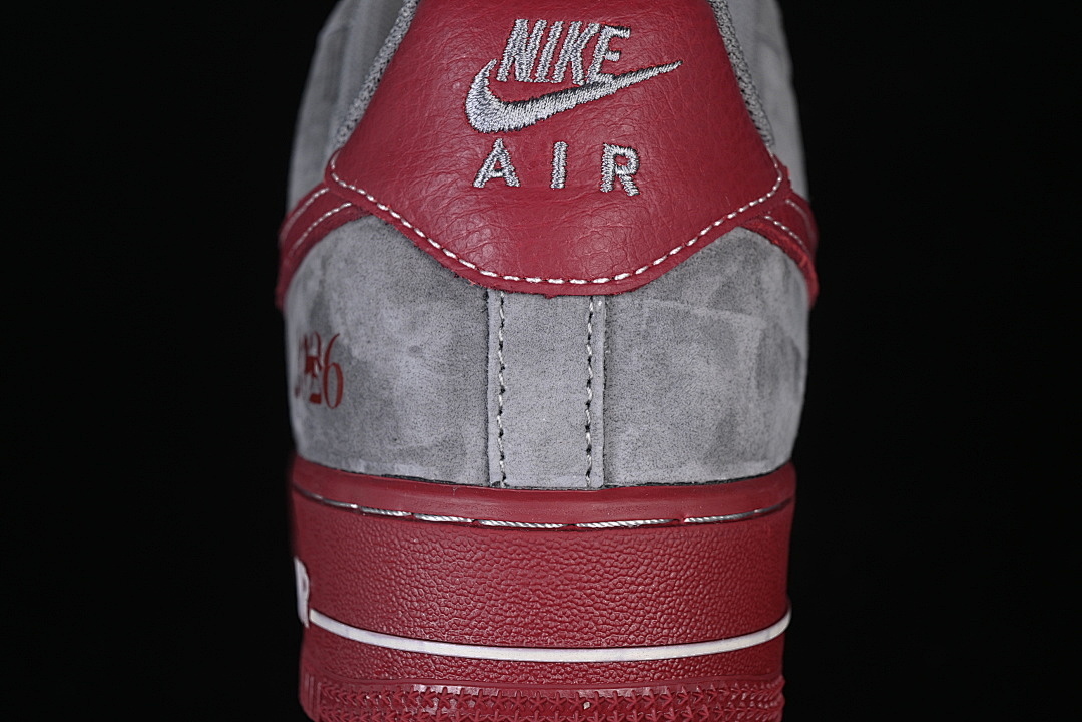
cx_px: 541
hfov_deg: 27.0
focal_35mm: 75
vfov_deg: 18.2
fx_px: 2254
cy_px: 361
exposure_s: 1/60
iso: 160
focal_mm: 50
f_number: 7.1
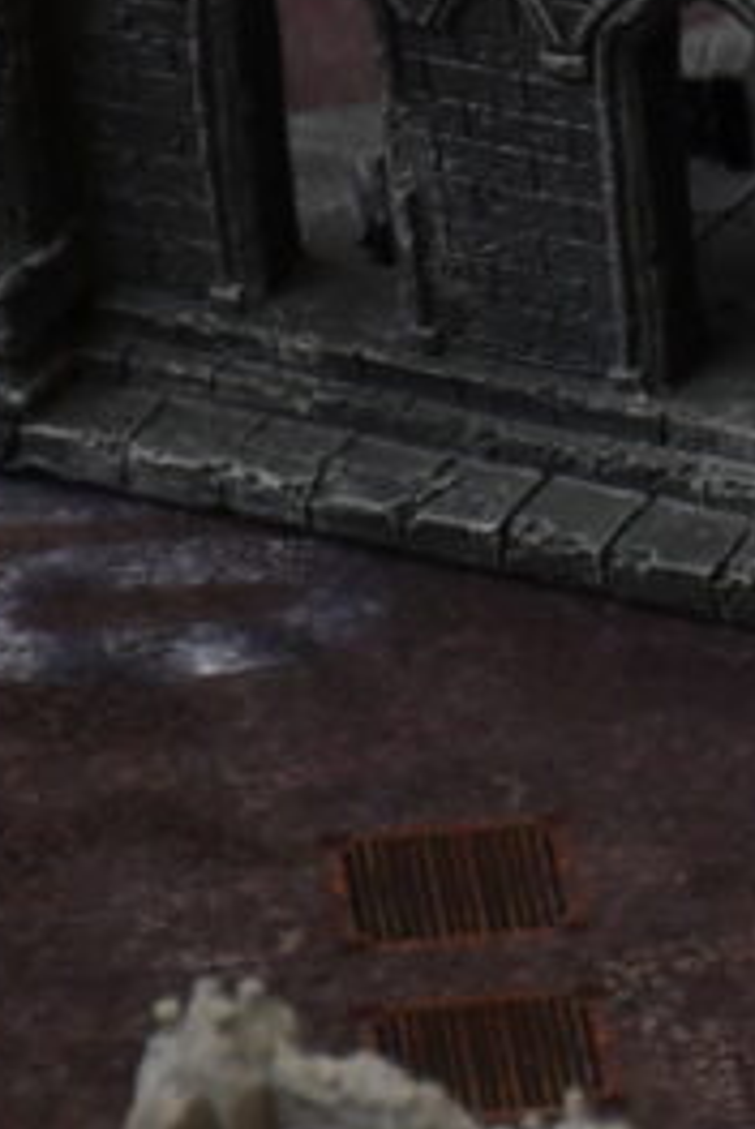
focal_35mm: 494
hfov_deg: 2.8
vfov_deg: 4.2
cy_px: 298
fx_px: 15498
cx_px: 1583
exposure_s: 1/200
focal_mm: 85
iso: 2000
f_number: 5.3
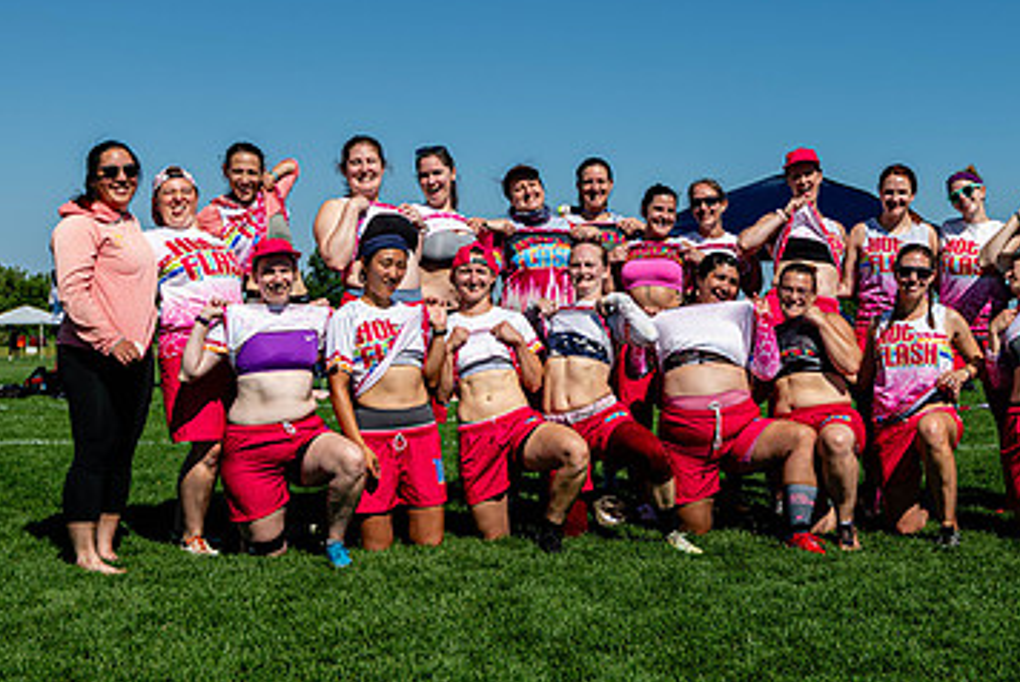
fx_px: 1616
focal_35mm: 57
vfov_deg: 23.8
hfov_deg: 34.6
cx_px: 713
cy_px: 305
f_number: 5.6
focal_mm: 35
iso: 64
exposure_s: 1/500
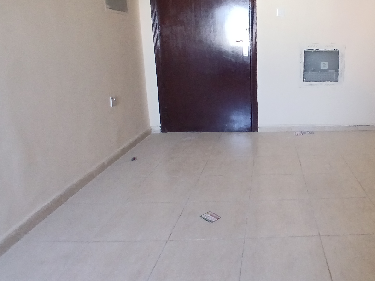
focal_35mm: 28
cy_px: 108
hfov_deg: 59.5
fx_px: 303
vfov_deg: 49.3
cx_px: 288
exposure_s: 1/33.3
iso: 160
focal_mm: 1.4
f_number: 2.2
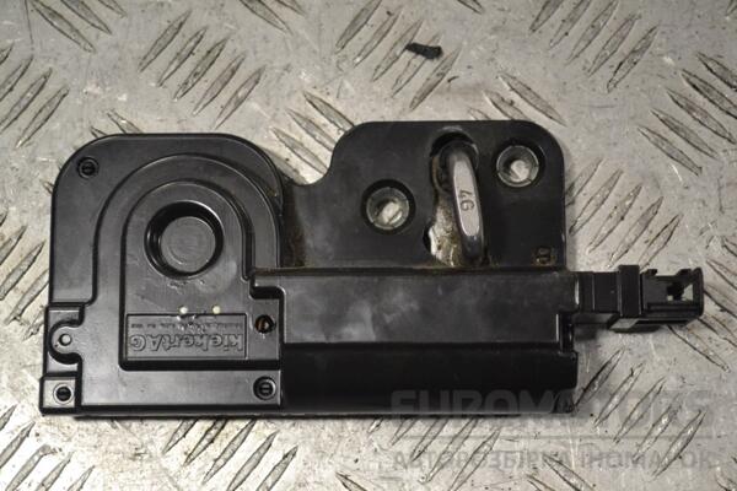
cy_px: 246
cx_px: 368
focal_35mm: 78
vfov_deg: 17.5
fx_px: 1597
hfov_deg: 26.0
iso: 3200
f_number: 5.6
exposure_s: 1/640
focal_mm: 52
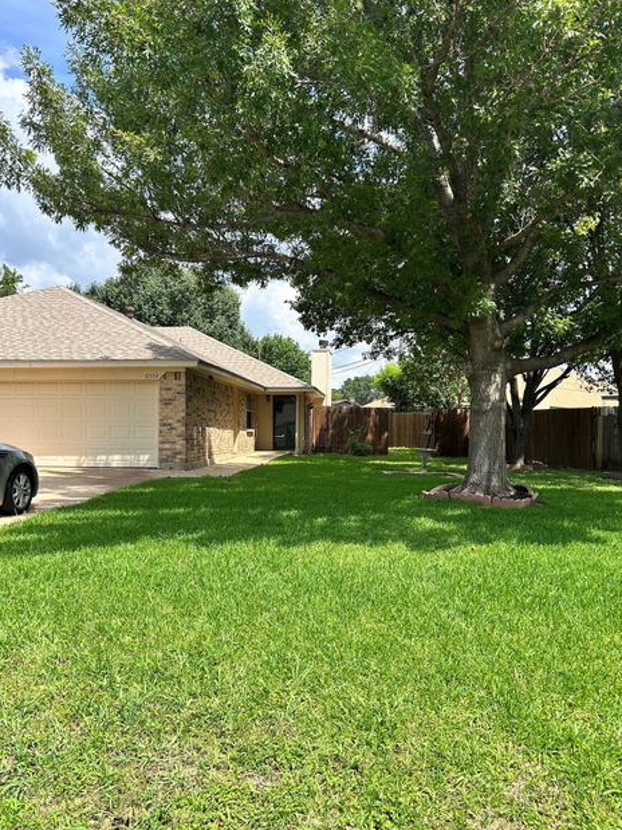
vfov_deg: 63.5
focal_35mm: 28
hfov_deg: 49.7
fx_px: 671
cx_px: 304
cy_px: 420
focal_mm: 5.7
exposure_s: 1/2299
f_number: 1.5
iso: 50
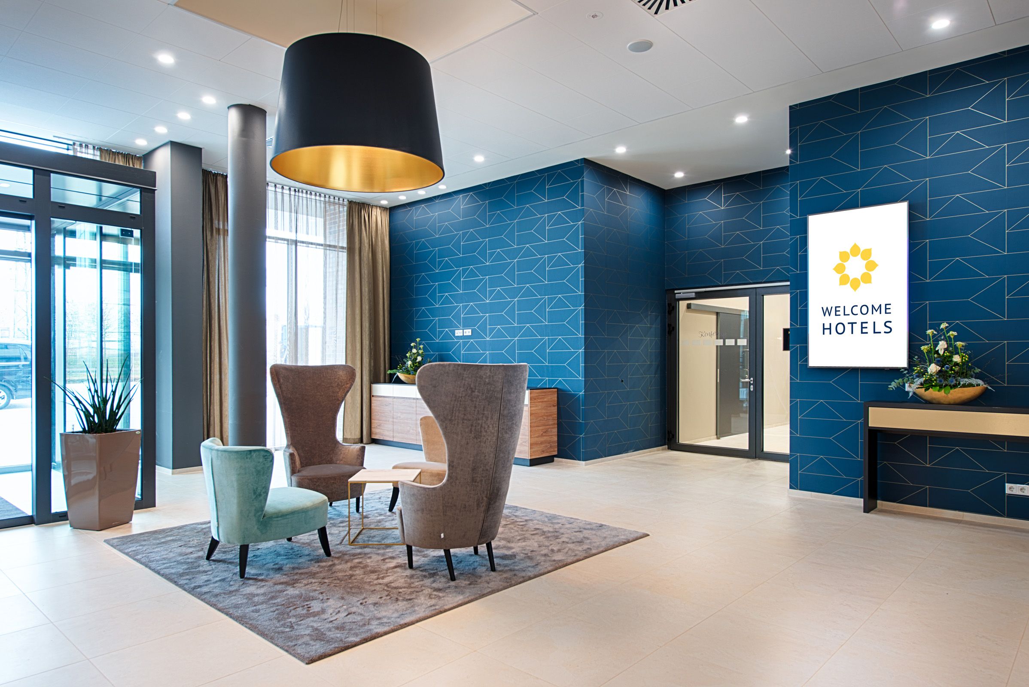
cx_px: 514
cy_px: 344
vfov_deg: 55.2
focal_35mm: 23
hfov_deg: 76.1
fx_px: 658
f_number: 8
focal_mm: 23
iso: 100
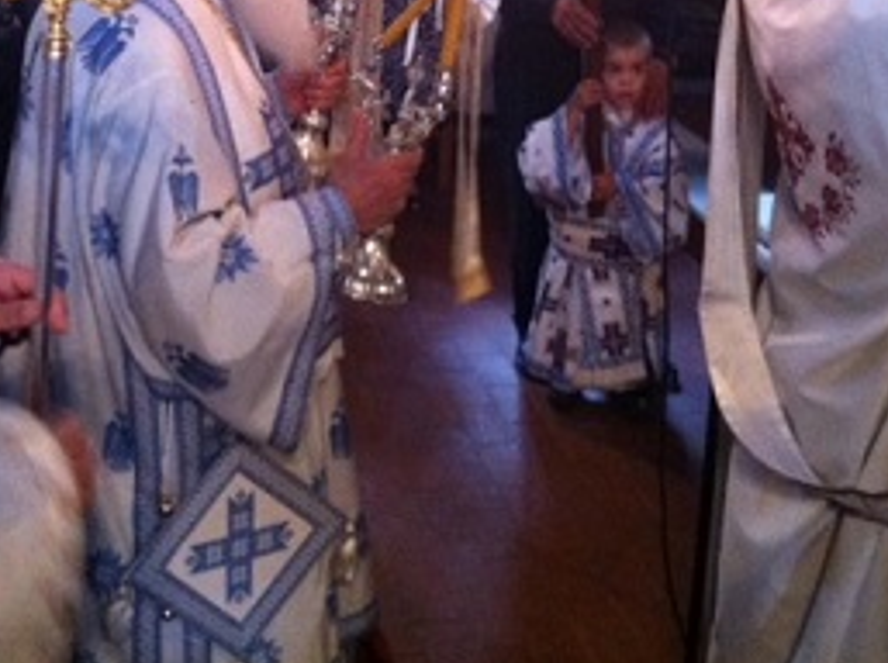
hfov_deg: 28.4
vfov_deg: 21.0
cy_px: 47
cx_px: 308
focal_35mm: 68
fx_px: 1742
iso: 500
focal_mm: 3.85
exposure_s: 1/15
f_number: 2.8
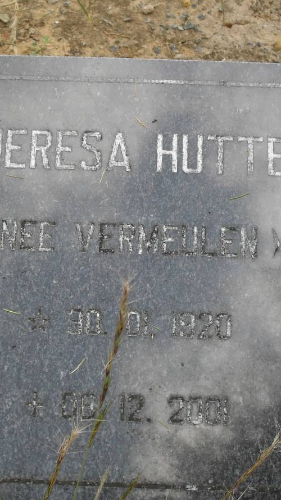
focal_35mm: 72
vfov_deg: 29.4
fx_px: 955
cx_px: 120
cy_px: 248
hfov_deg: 16.7
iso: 100
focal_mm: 8.7
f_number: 3.9
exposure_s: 1/350
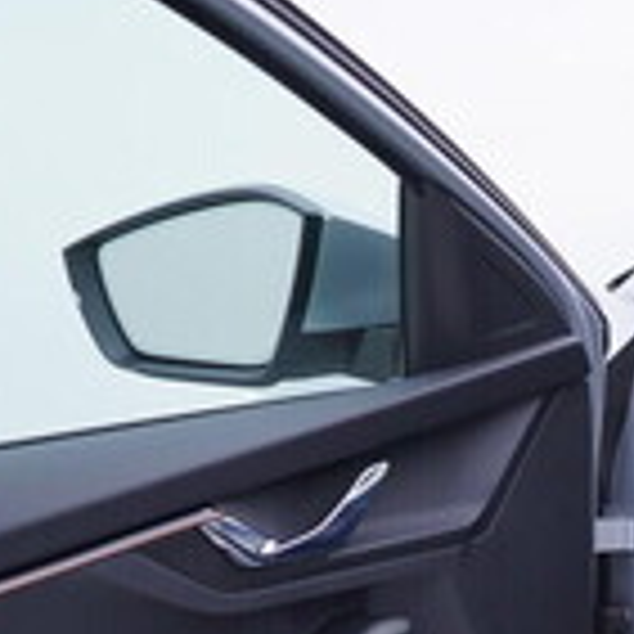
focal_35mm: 119
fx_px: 2466
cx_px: 814
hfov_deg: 14.1
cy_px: 564
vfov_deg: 14.5
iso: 125
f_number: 3.2
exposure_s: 1/50
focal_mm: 24
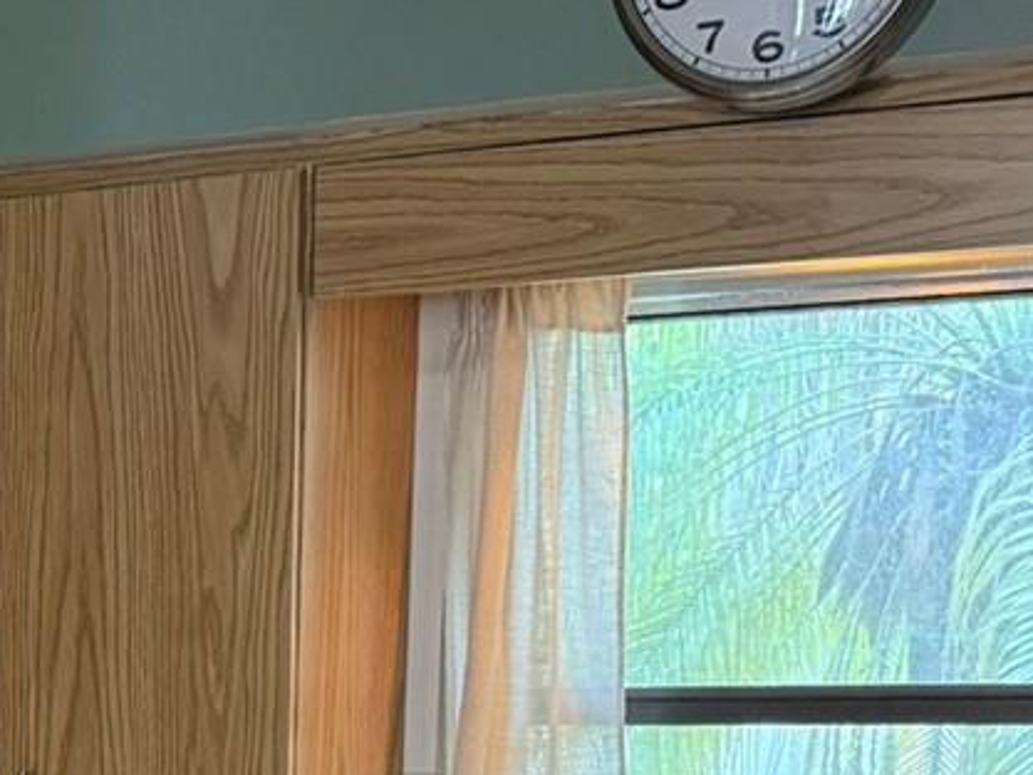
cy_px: 1203
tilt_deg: -10.4
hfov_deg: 20.6
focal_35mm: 92
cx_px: -12
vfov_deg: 14.8
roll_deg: -0.1
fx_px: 2746
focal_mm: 6.76
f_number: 1.78
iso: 400
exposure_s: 1/60
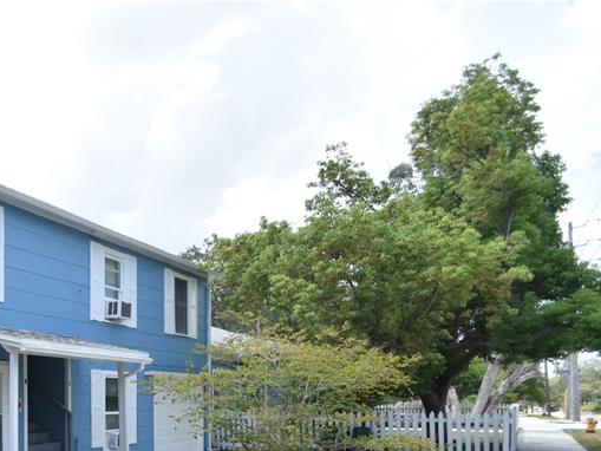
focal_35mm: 29
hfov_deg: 52.3
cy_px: 401
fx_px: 504
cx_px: 34
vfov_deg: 44.2
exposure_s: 1/3000
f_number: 3.5
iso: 800
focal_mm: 10
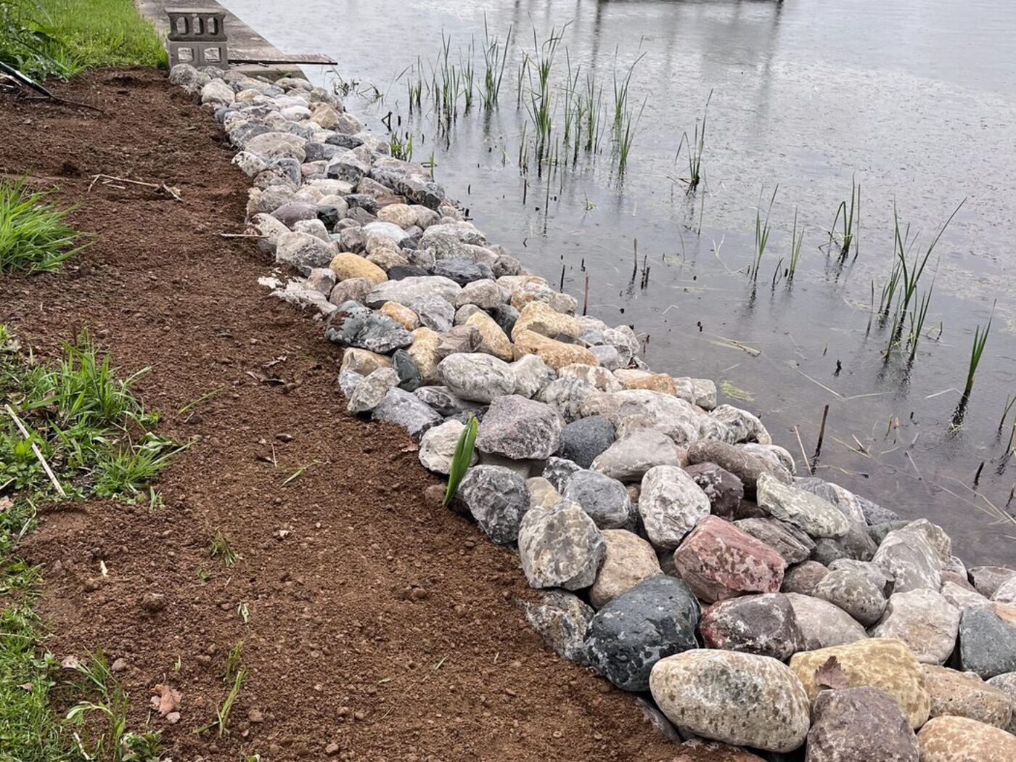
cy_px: 381
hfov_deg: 67.3
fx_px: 763
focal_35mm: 26
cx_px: 508
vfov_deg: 53.1
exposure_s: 1/537
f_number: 1.6
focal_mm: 5.1
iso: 50
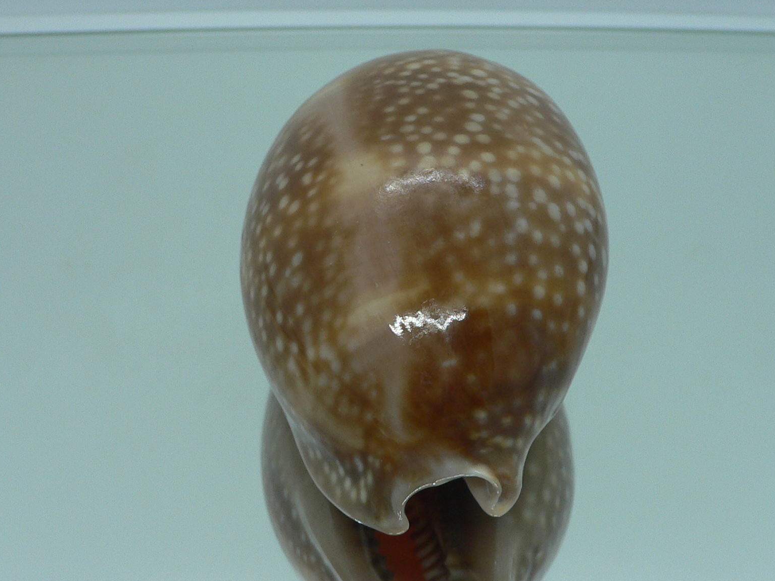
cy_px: 324
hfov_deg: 41.2
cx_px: 424
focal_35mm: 46
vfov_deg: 31.5
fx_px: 1030
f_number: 2.8
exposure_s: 1/60
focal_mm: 4.6
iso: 80
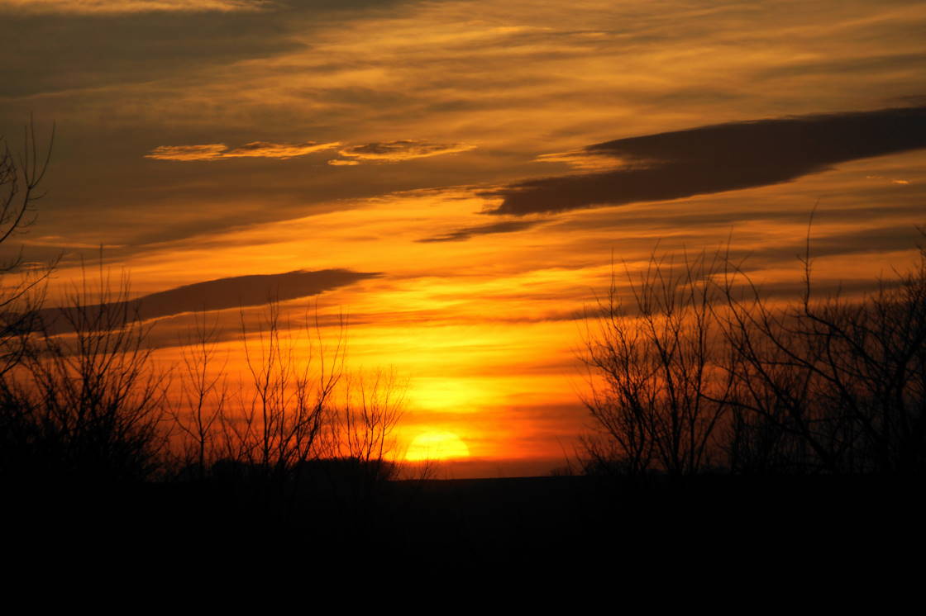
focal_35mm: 240
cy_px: 308
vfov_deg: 5.7
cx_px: 463
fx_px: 6171
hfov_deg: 8.6
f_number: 8
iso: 100
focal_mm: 160
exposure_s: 1/500
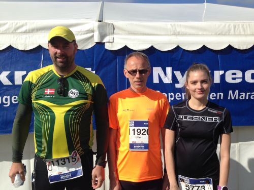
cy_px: 95
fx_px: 242
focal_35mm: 33
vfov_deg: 42.9
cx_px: 127
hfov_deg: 55.4
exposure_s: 1/1938
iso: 50
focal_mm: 4.12
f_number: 2.4
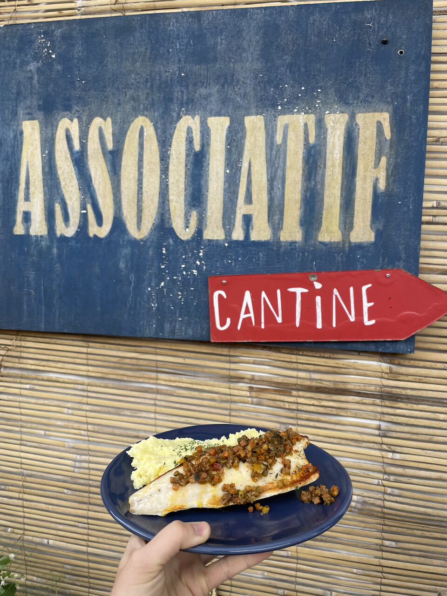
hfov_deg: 53.1
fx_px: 448
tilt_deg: -3.0
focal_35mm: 26
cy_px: 298
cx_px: 224
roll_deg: +1.1
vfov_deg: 67.3
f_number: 1.6
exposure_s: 1/421
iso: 32
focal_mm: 4.2
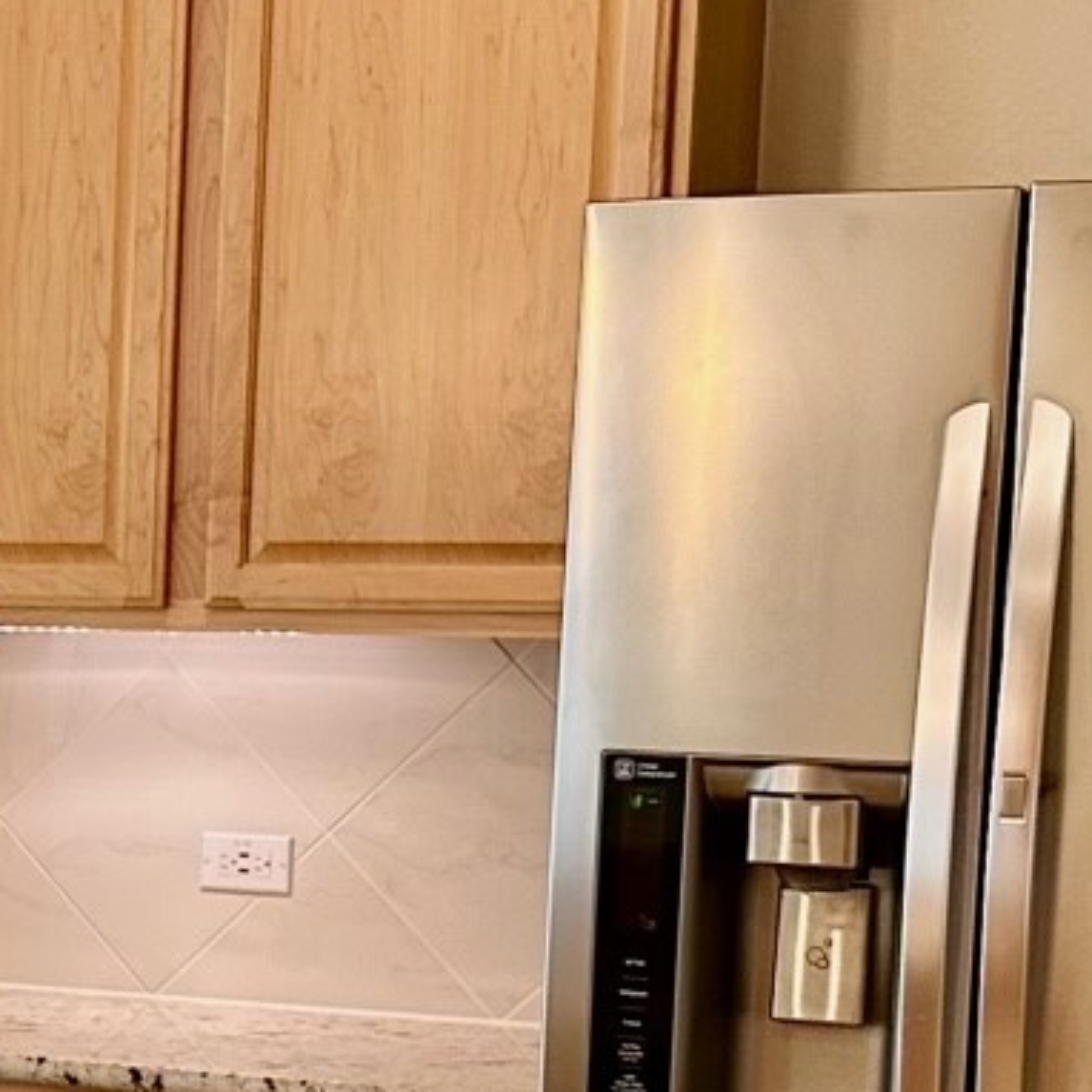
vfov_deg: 15.4
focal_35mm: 112
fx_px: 3997
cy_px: 983
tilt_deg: -5.8
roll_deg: -1.2
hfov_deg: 14.3
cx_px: -632
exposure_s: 1/120
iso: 160
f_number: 1.78
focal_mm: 6.86
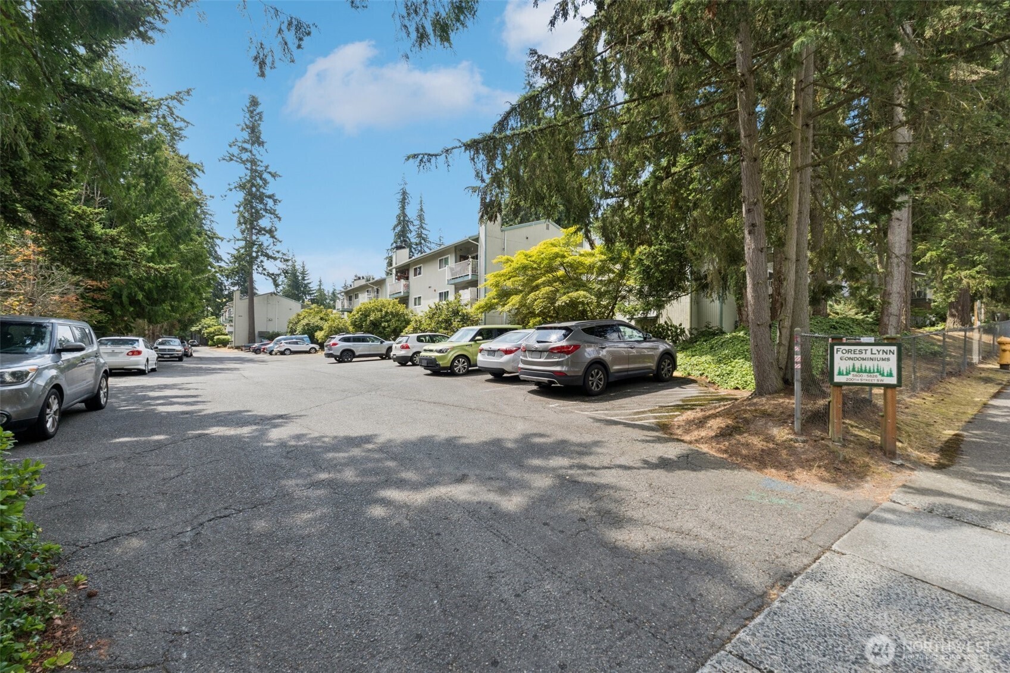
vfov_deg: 77.3
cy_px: 336
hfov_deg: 100.4
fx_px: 421
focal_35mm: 15
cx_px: 505
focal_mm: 10
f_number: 10
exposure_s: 1/160
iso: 250
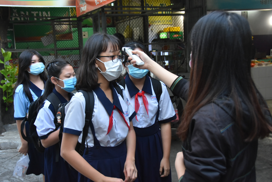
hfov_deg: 47.9
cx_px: 136
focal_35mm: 40
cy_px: 91
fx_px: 306
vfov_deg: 33.0
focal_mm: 27
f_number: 4
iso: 1250
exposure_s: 1/125
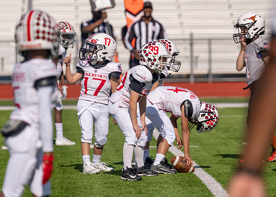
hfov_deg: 7.0
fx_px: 2249
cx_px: 130
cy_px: 104
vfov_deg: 5.0
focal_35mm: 287
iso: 160
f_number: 4
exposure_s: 1/3200
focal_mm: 217
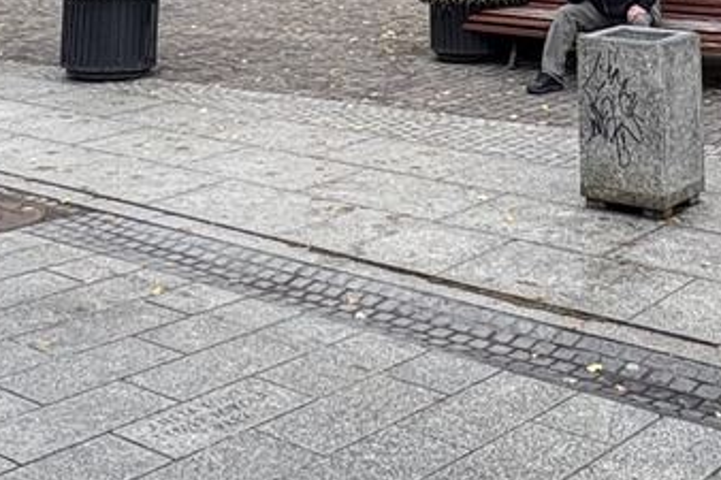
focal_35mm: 69
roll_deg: +0.5
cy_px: -337
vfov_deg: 16.9
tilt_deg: +9.0
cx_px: 414
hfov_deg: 29.2
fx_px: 1381
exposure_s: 1/405
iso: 64
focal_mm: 2.22
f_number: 2.2
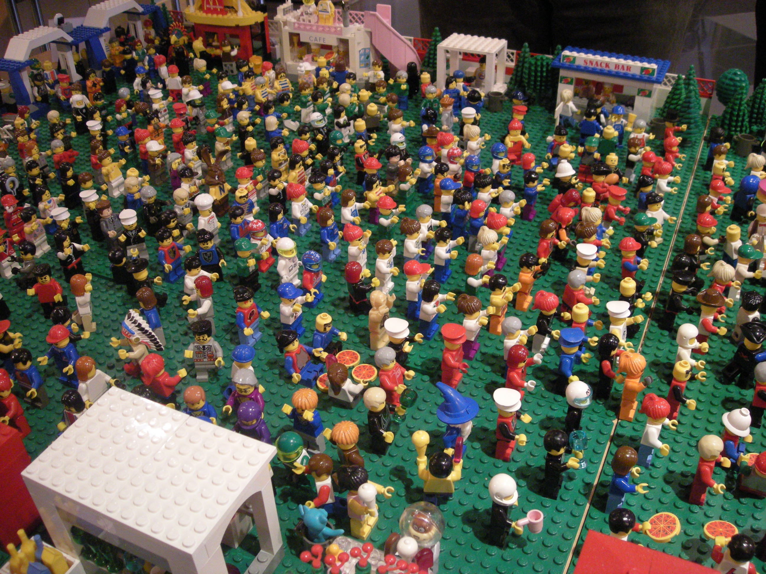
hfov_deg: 52.6
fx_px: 774
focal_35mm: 35
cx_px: 383
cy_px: 287
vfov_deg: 40.7
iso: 305
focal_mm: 5.7
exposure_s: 1/8.3
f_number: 2.8
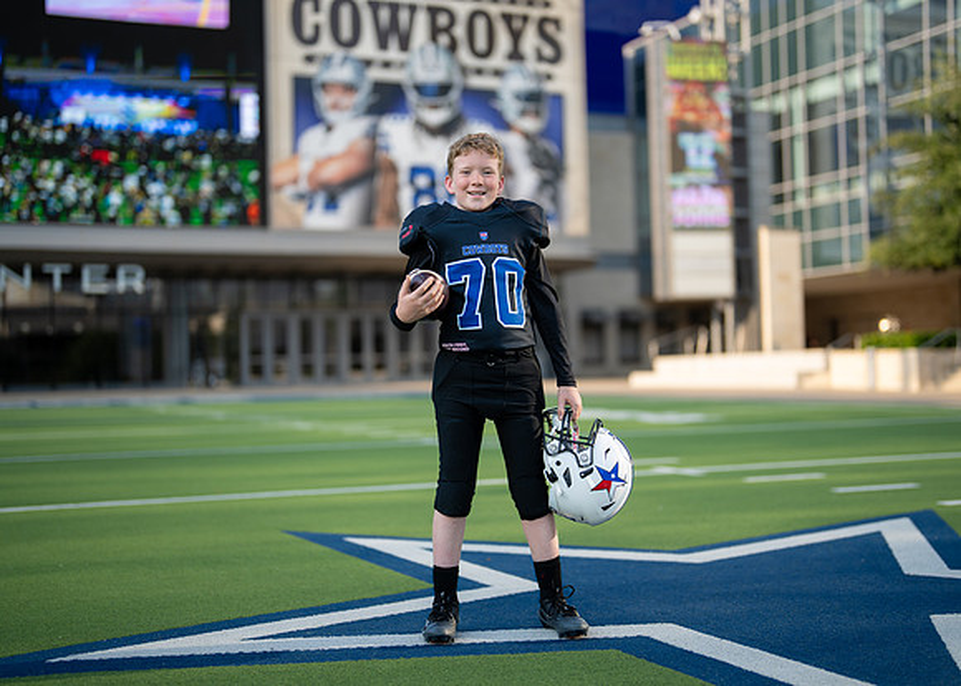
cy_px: 343
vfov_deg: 26.5
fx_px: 1458
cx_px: 500
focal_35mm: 53
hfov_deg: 36.5
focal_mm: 50
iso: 100
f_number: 1.2
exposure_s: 1/3200
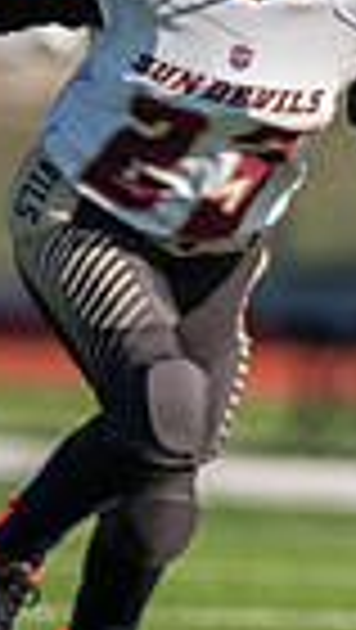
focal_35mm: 984
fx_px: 16473
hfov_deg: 1.2
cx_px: 1270
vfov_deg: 2.2
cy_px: -56
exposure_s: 1/2000
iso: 100
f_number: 2.8
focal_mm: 139
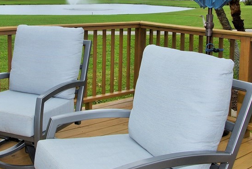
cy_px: 22
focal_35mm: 47
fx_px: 329
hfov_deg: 41.6
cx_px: 95
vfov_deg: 27.8
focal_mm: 16
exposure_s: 1/200
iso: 100
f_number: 9
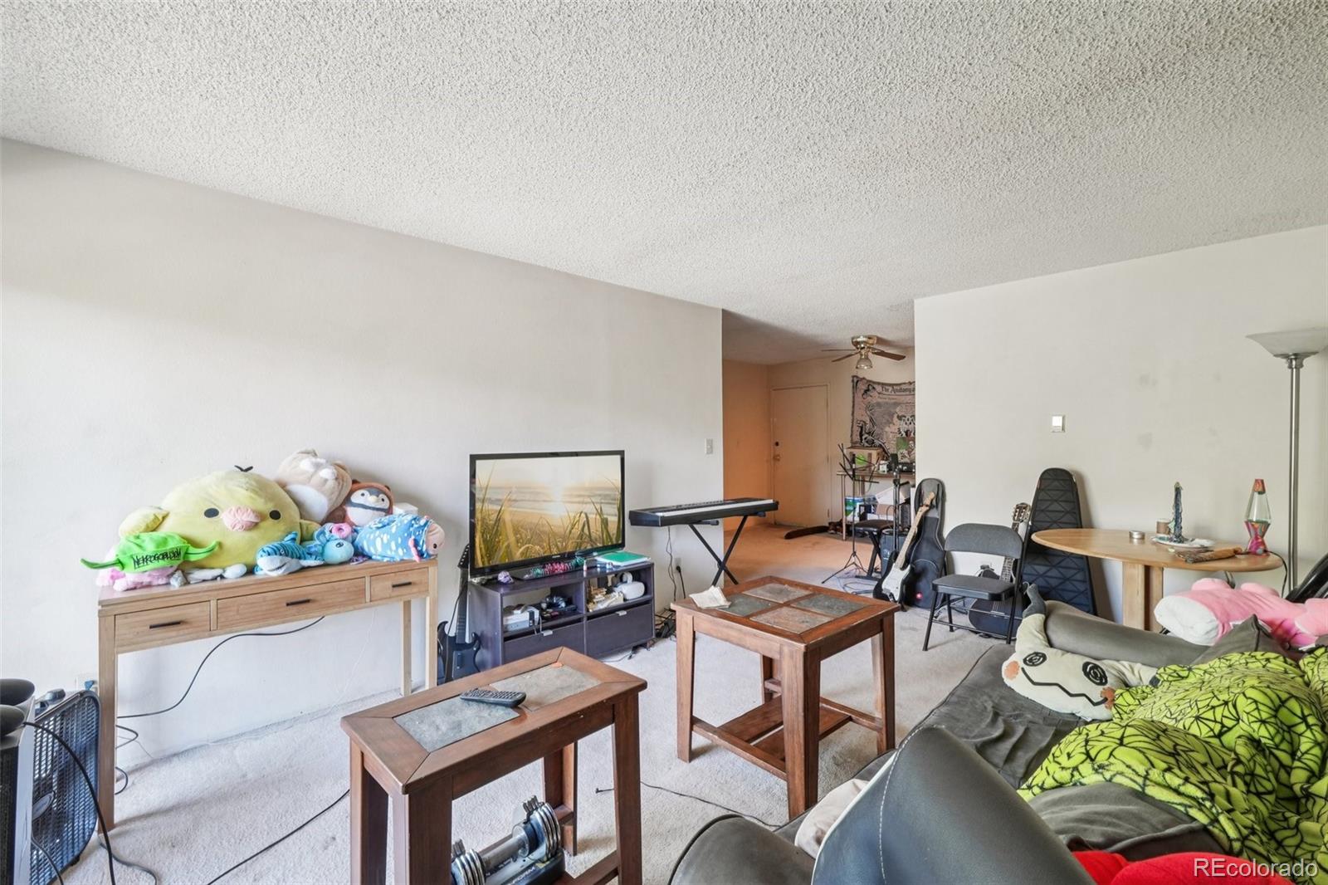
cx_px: 664
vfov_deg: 77.3
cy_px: 442
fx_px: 553
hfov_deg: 100.4
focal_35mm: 15
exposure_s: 1/4
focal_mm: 10
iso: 800
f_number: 8
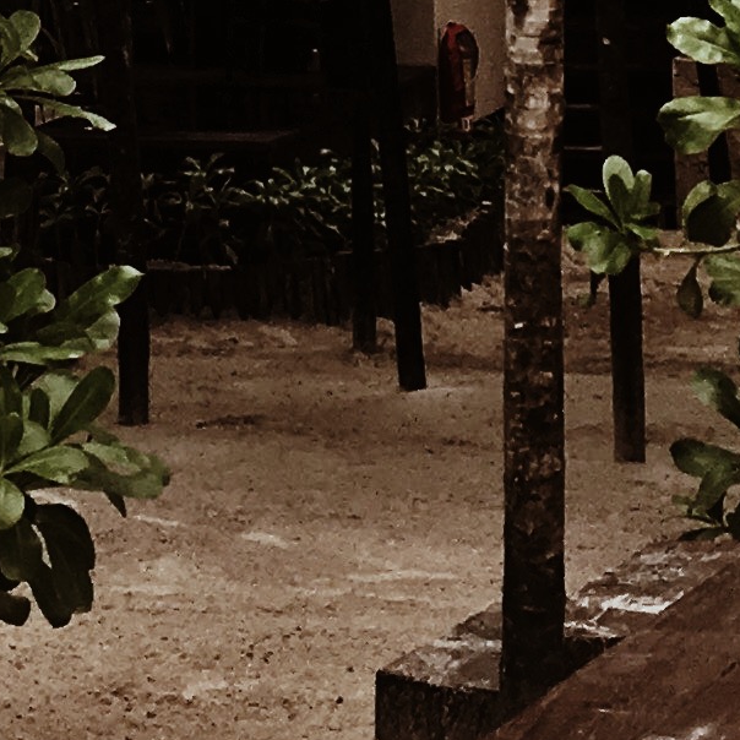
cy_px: -962
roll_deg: +1.0
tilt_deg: +8.6
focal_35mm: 171
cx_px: -167
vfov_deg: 9.3
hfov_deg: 10.1
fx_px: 4136
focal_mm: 4.15
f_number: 2.2
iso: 25
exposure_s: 1/1425
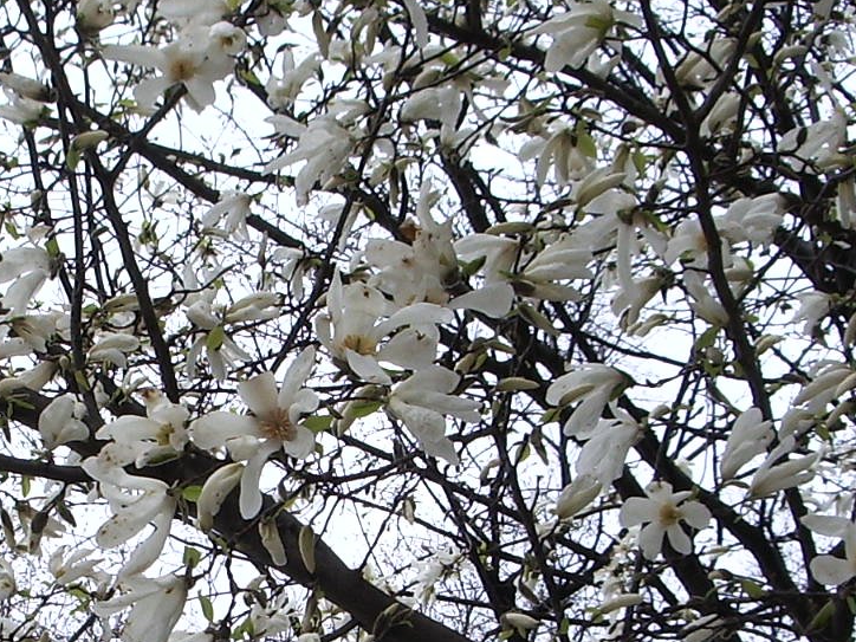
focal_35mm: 99
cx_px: 137
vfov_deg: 14.8
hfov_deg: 19.6
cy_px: 572
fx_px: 2448
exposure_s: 1/200
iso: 50
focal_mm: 5.8
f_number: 4.3
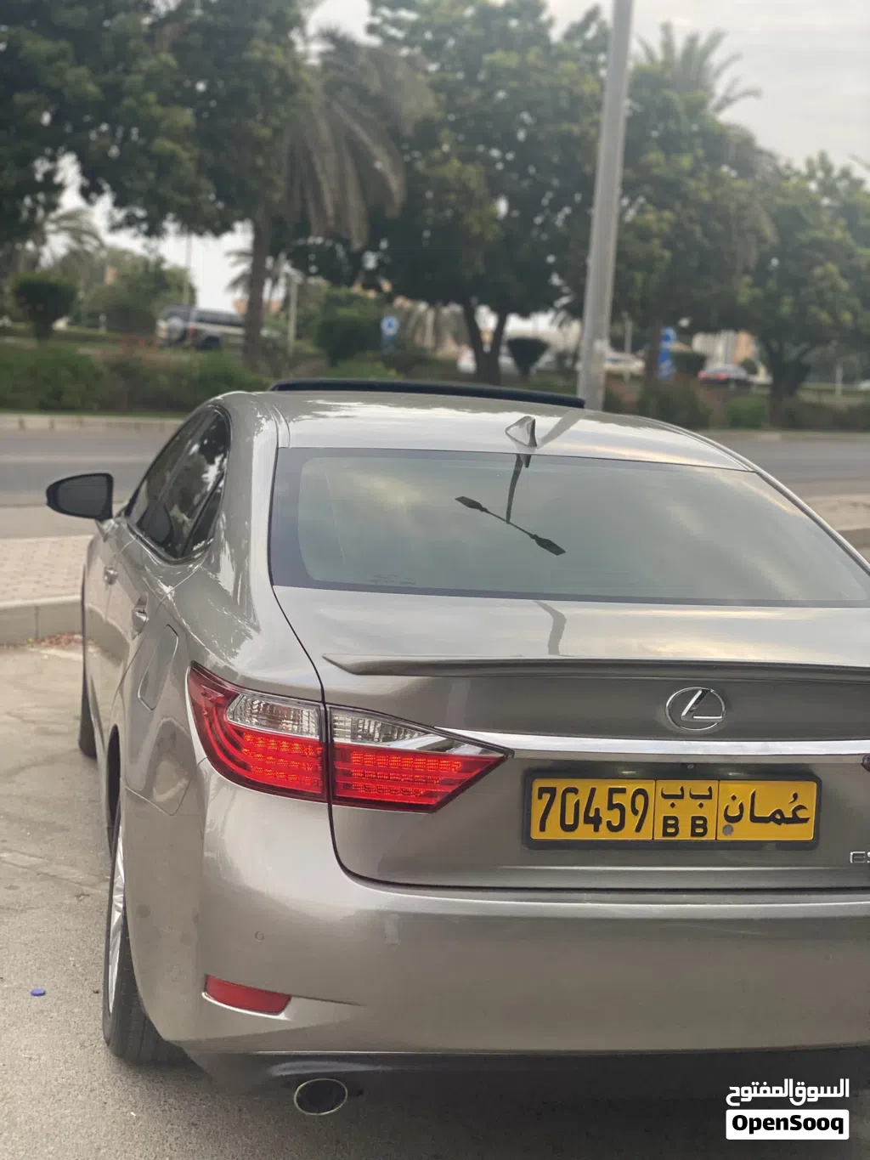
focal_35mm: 52
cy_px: 580
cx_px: 435
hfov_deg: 28.0
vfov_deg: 36.8
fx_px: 1742
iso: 50
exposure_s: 1/122
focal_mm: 6
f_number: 2
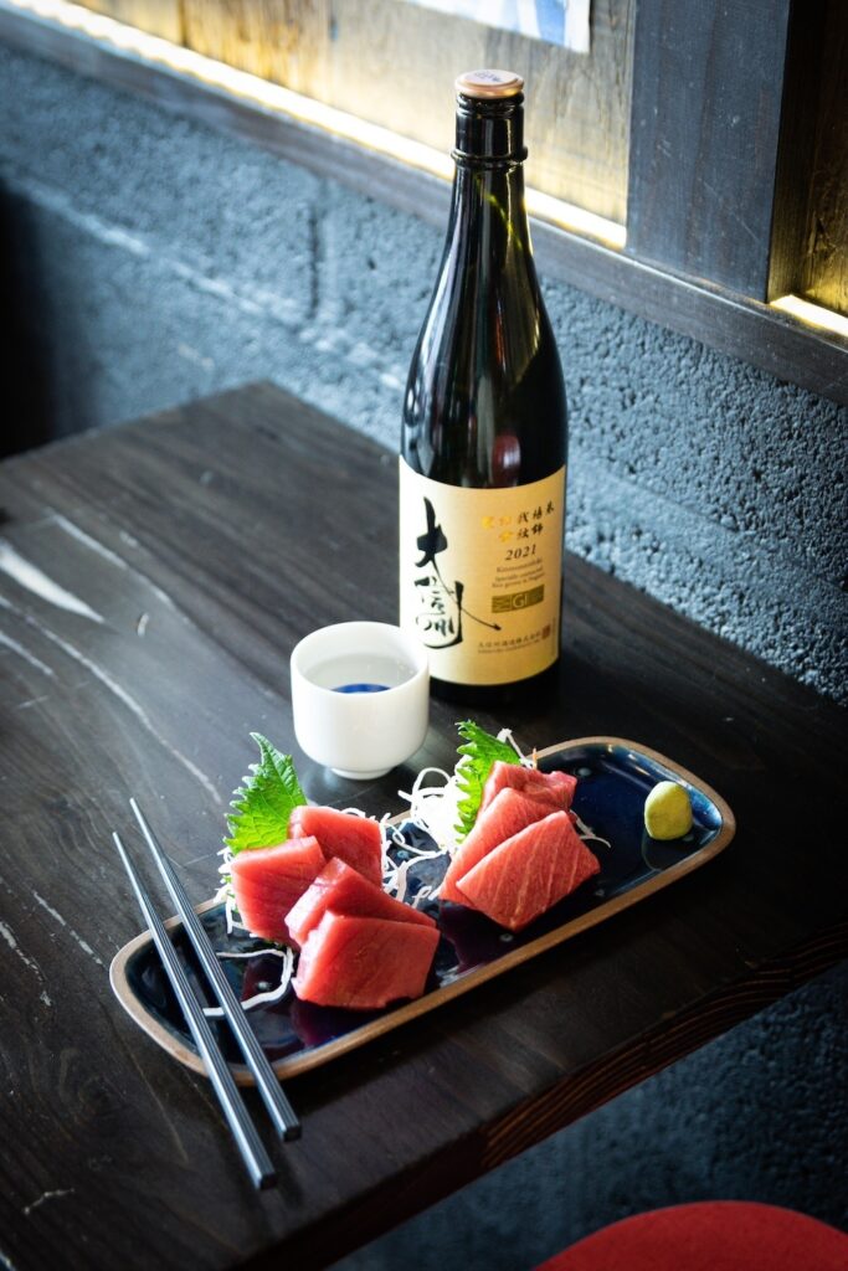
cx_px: 424
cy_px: 636
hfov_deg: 22.6
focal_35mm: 60
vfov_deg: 33.4
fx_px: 2119
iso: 1000
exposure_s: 1/60
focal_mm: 40
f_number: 2.8
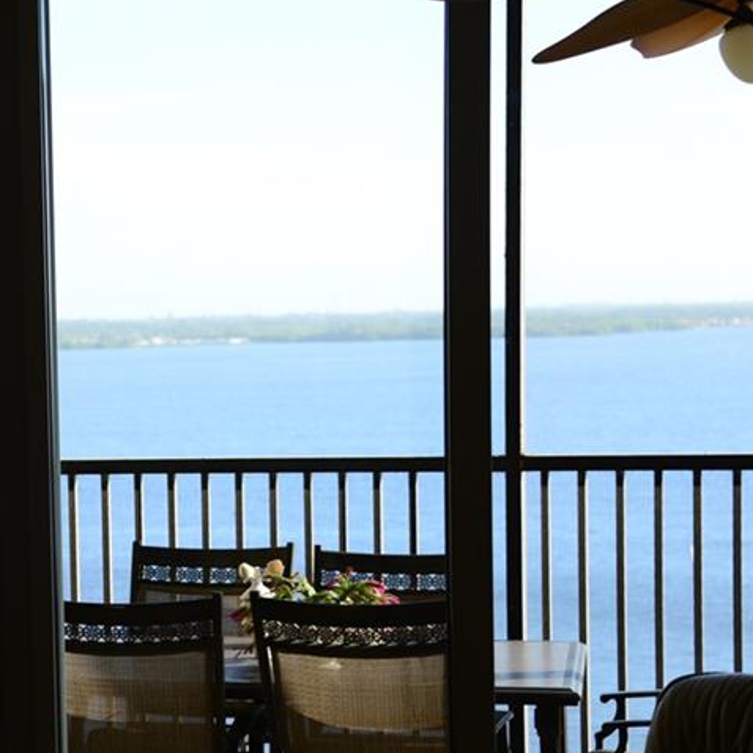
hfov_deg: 17.1
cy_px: 490
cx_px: 74
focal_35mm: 100
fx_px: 2461
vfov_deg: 17.4
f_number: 4.5
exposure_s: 1/80
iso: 100
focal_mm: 55
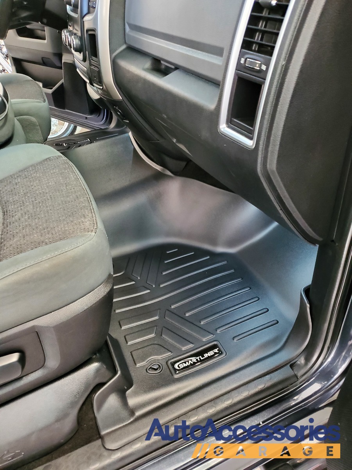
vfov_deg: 67.3
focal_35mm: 26
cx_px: 176
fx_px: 353
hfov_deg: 53.1
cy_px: 235
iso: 500
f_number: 1.5
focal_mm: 4.3
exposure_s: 1/30
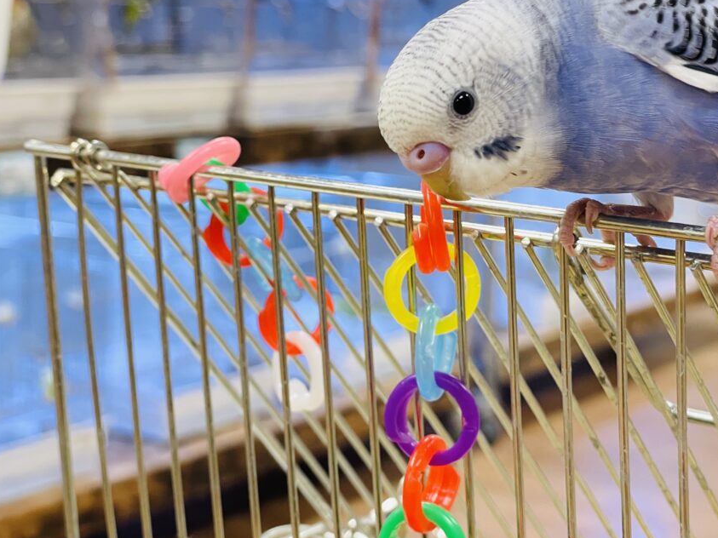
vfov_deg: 19.8
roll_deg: -2.0
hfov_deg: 26.2
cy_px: 163
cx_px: 492
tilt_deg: -6.2
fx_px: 1535
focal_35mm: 74
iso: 125
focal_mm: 6
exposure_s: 1/100
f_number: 2
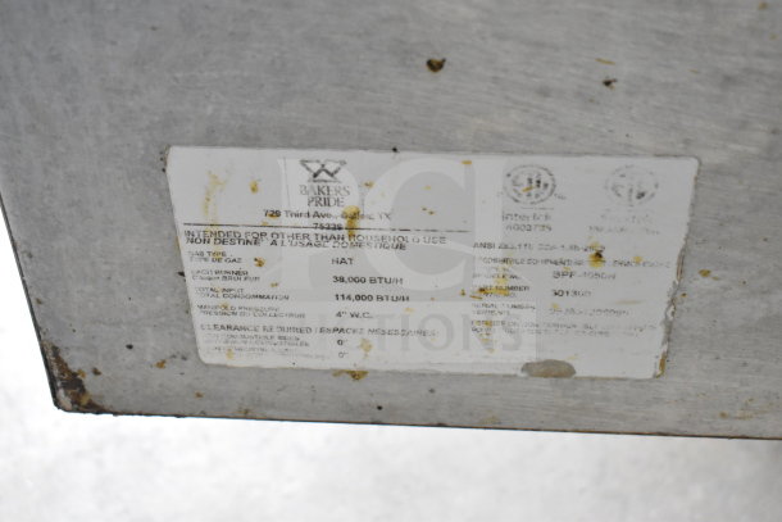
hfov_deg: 35.0
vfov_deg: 23.8
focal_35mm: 57
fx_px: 1238
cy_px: 261
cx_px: 391
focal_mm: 38
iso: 6400
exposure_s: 1/125
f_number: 5.6
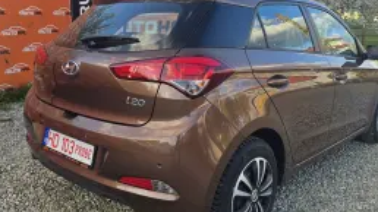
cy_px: 91
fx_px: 351
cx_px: 198
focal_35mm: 35
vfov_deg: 33.6
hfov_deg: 56.6
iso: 16
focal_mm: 6.3
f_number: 1.7
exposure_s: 1/180
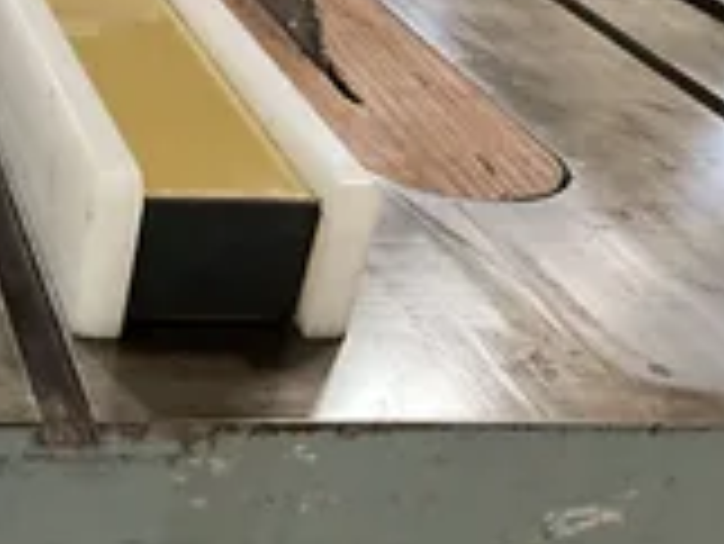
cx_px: -63
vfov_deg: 19.3
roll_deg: -5.1
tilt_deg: -39.4
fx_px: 1507
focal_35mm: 72
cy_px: 647
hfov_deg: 25.2
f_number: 1.8
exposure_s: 1/32
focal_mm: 3
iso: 320
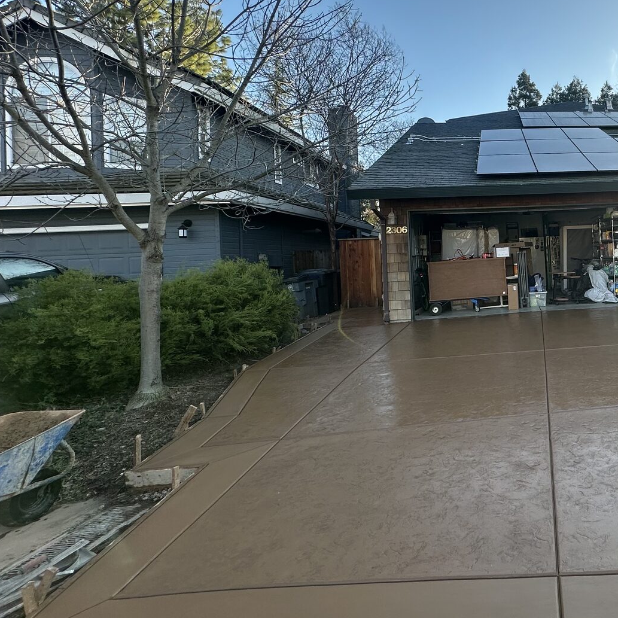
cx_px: 558
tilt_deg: -1.3
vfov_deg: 66.7
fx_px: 465
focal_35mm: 23
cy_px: 249
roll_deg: +2.6
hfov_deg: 57.6
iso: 40
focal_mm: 2.22
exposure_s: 1/271
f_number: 2.2
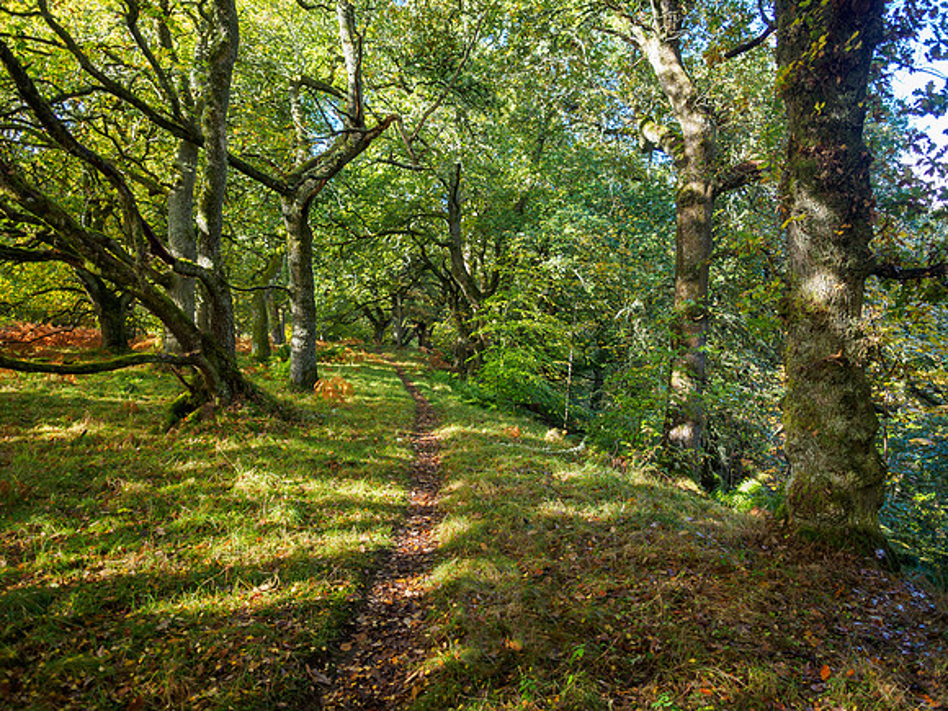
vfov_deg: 56.8
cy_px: 356
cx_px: 474
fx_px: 657
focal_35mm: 24
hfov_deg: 71.6
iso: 200
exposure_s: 1/50
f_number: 2
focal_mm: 12
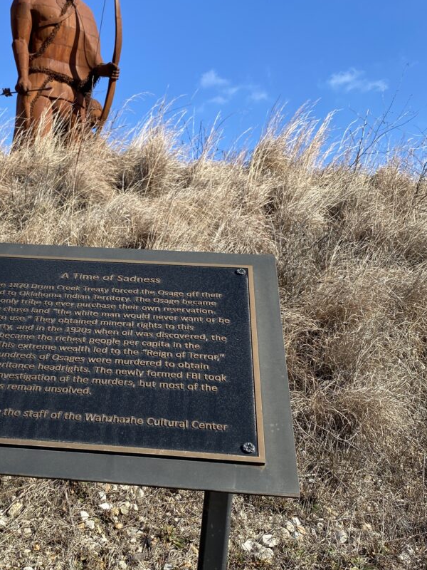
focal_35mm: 39
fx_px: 641
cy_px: 294
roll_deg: -2.4
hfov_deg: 36.4
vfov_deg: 47.9
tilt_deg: +5.8
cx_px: 136
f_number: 1.8
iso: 32
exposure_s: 1/1898
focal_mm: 4.25
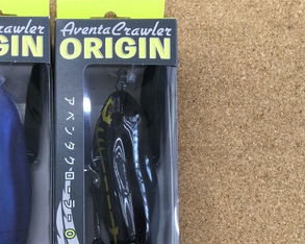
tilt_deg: -82.9
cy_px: 189
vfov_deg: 24.3
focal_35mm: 62
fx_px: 559
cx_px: 54
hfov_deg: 29.7
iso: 40
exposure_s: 1/30
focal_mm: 3.3
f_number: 2.4
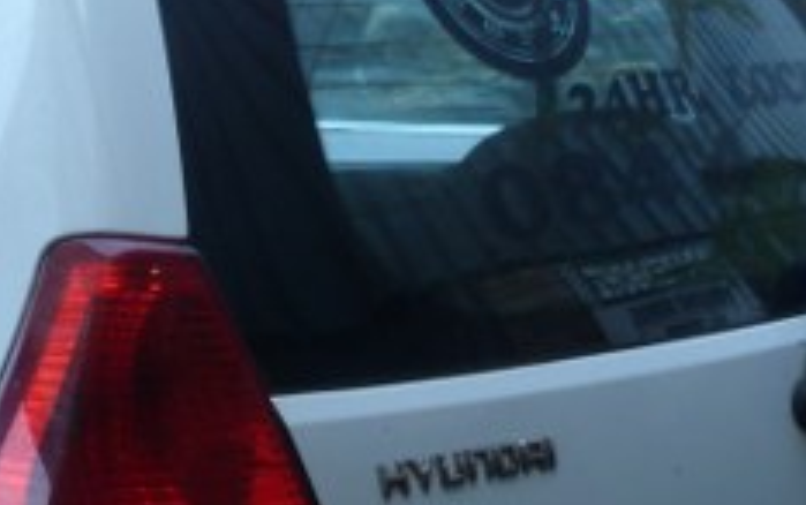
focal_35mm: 91
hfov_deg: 22.3
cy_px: 574
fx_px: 2000
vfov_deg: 14.0
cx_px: 90
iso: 80
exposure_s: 1/80
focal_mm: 4.5
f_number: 2.8
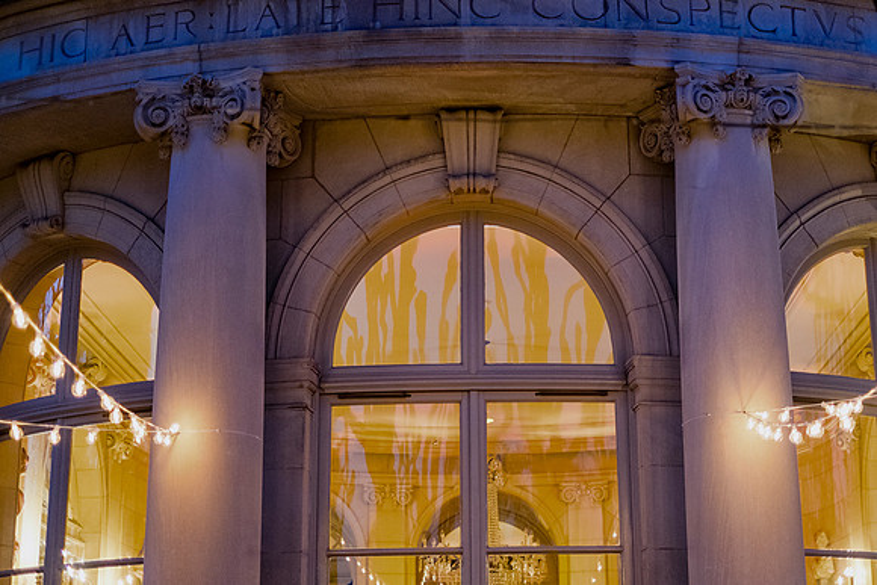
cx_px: 438
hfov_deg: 37.5
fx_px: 1291
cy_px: 292
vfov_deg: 25.5
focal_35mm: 53
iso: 2000
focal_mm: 35
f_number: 1.4
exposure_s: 1/160
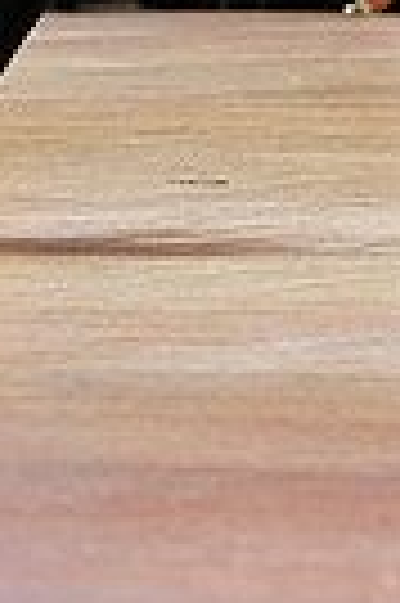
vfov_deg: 3.4
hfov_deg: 2.3
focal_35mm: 598
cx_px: 290
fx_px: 9992
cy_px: -342
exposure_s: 1/250
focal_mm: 138
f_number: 4
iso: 2500
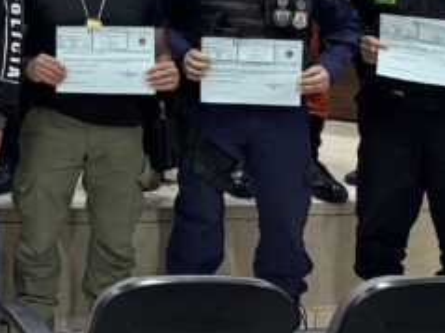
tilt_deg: -3.7
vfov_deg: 13.6
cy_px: -140
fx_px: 1323
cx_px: -365
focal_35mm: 103
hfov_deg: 16.1
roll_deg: -0.4
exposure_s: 1/60
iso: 400
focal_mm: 6.76
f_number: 1.78
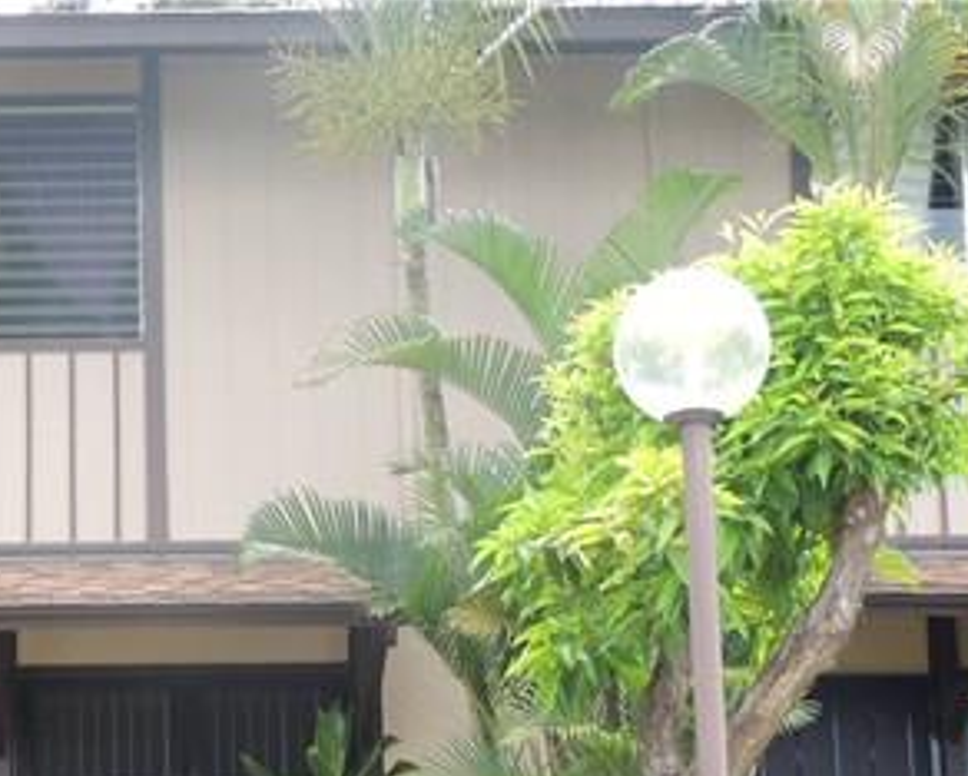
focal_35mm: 92
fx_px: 2637
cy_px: 793
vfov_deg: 16.4
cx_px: 106
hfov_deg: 20.4
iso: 100
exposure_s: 1/125
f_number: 3.4
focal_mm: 7.6
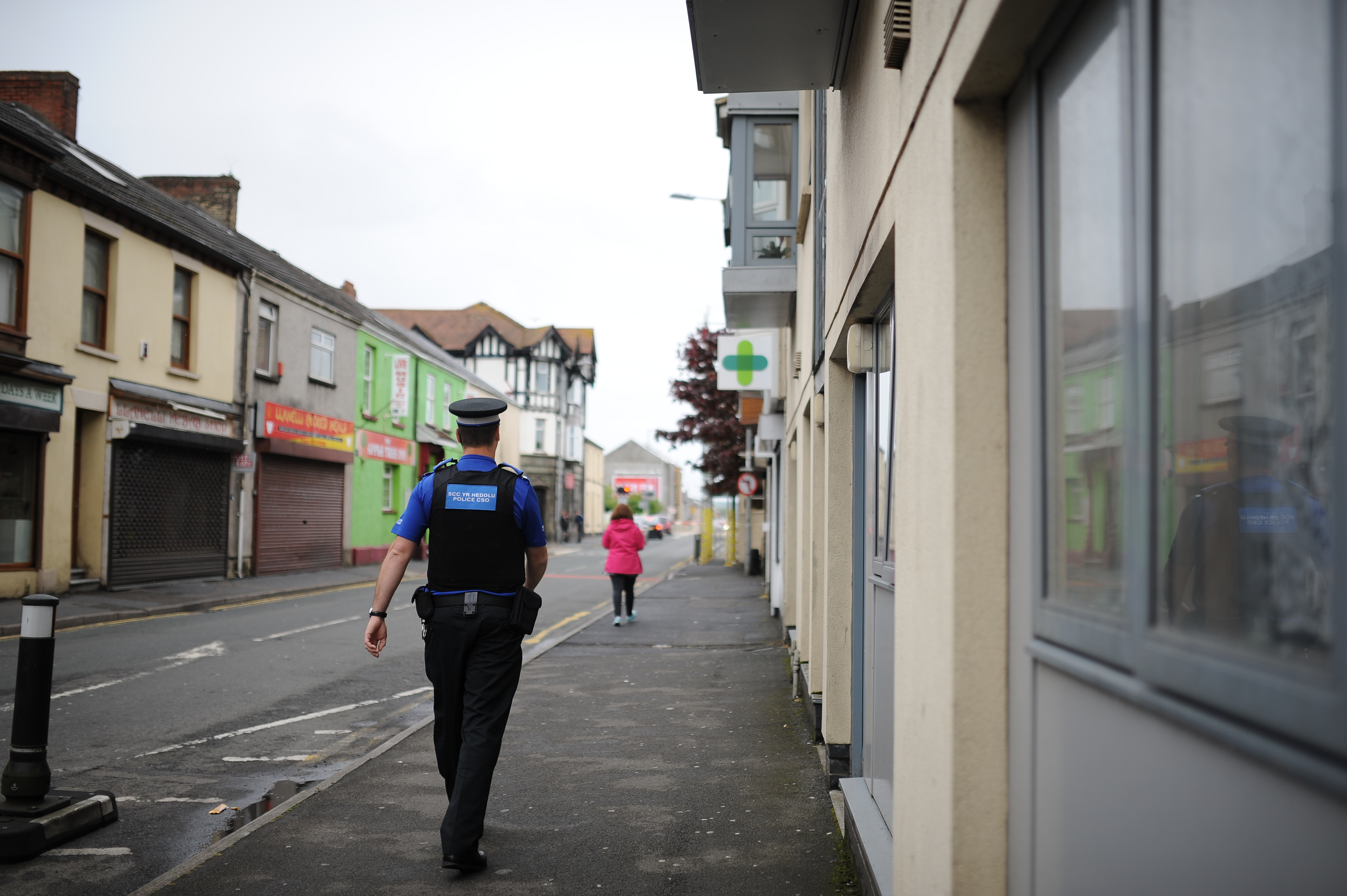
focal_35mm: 35
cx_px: 674
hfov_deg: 54.5
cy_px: 448
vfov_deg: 37.8
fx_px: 1309
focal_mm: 35
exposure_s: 1/2000
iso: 200
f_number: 1.4
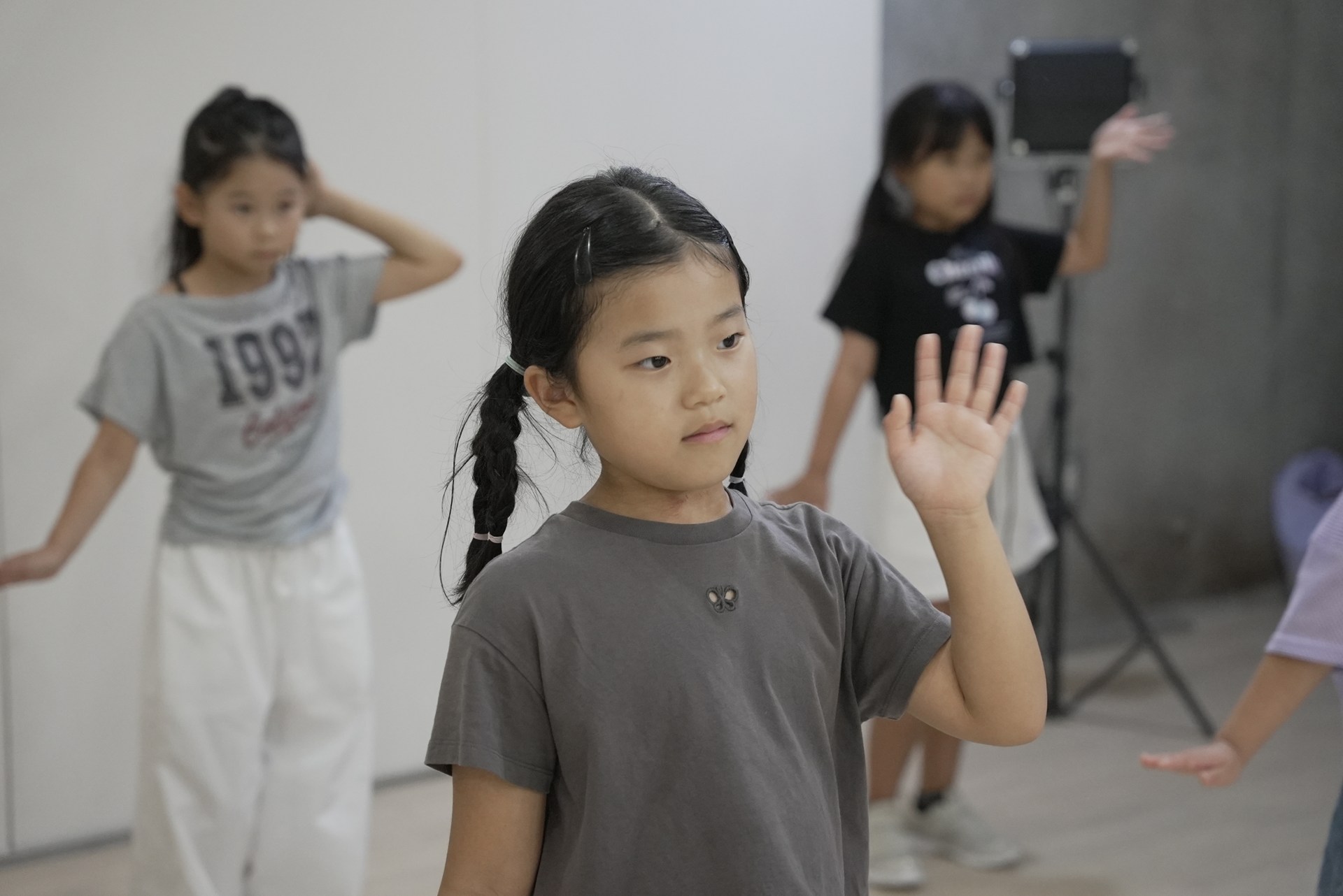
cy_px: 448
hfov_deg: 28.8
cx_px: 672
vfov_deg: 19.5
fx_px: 2612
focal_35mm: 70
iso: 6400
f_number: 3.5
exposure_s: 1/320
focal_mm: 70
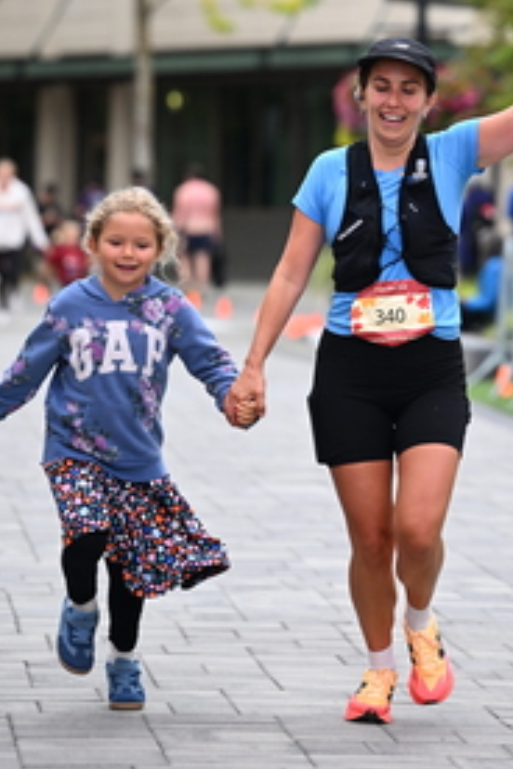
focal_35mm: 249
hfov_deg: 5.5
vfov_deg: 8.3
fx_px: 5322
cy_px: 195
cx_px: 389
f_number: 2.8
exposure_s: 1/2000
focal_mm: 125
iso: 640
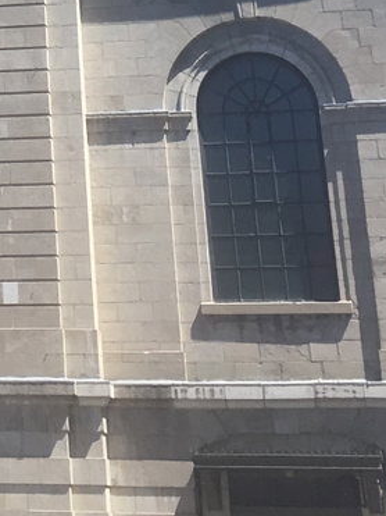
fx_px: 1860
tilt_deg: +22.4
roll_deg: -0.5
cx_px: -233
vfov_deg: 14.3
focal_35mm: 125
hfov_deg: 11.3
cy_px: -339
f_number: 2.2
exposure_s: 1/974
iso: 25
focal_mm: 4.15
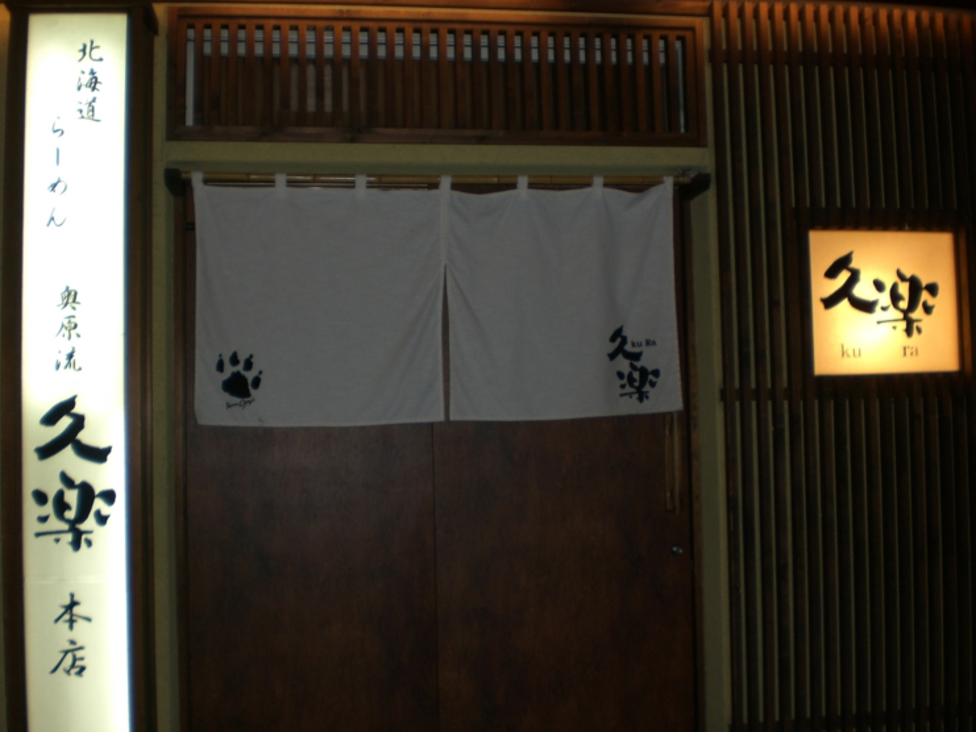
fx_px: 1156
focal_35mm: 41
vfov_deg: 35.1
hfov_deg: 45.7
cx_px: 524
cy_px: 350
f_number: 3.1
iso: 50
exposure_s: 1/60
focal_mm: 6.3
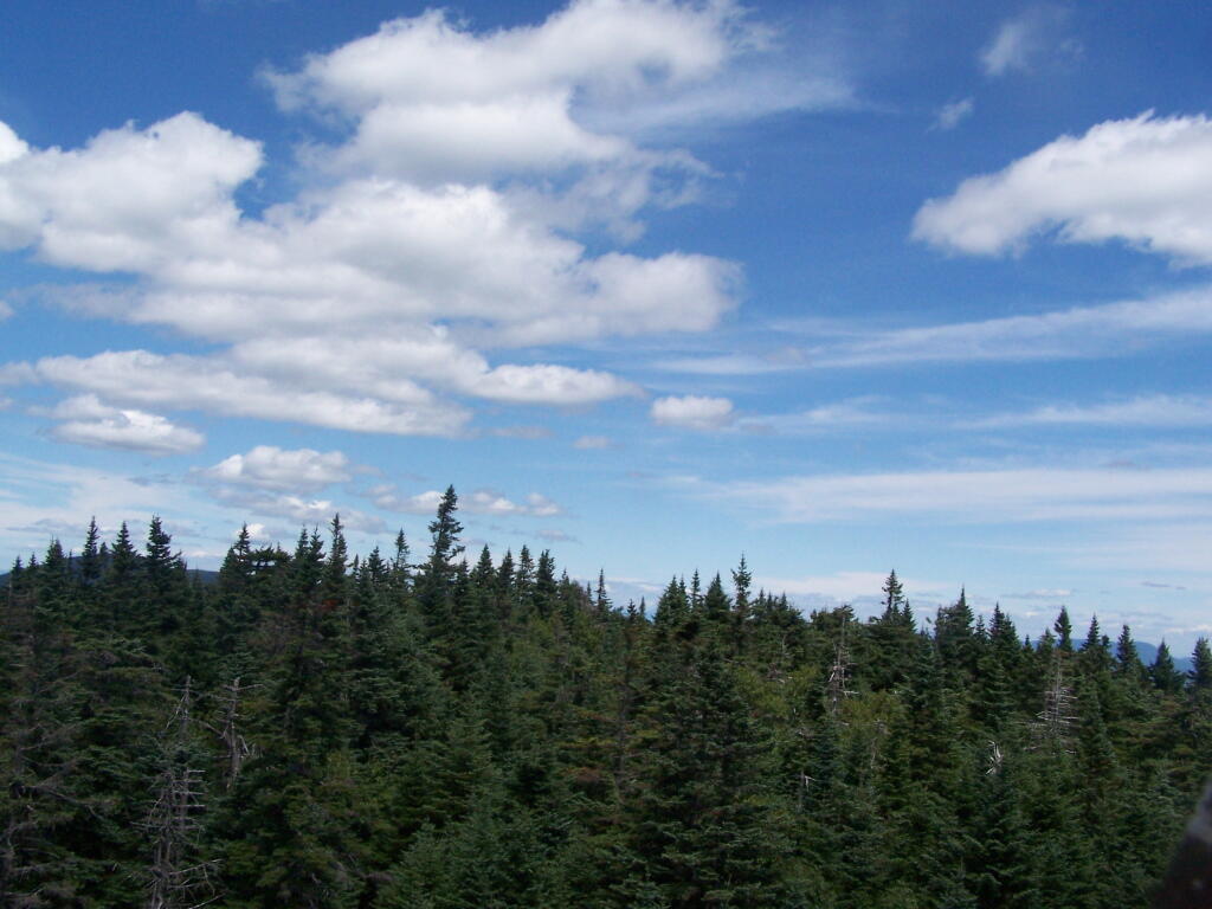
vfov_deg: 37.7
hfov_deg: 49.0
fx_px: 1330
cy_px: 454
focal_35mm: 38
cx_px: 606
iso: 200
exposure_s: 1/1600
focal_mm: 6.3
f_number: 5.6
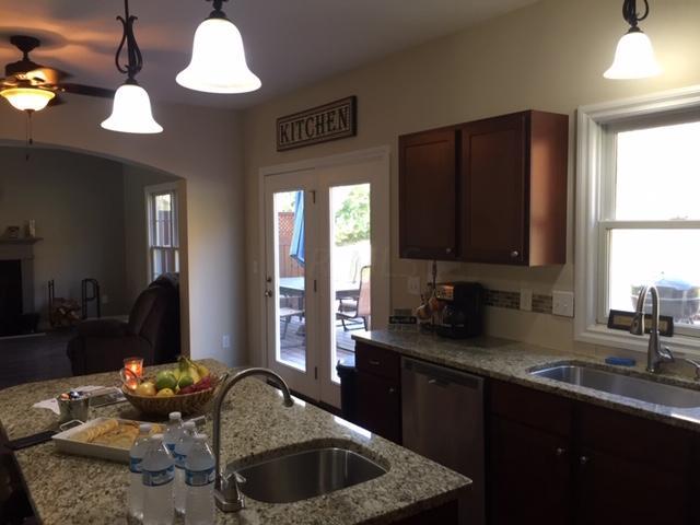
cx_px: 350
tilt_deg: -4.3
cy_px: 262
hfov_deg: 61.7
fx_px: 586
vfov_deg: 48.2
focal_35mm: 29
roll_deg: -1.0
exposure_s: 1/30
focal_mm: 4.15
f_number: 2.2
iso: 64
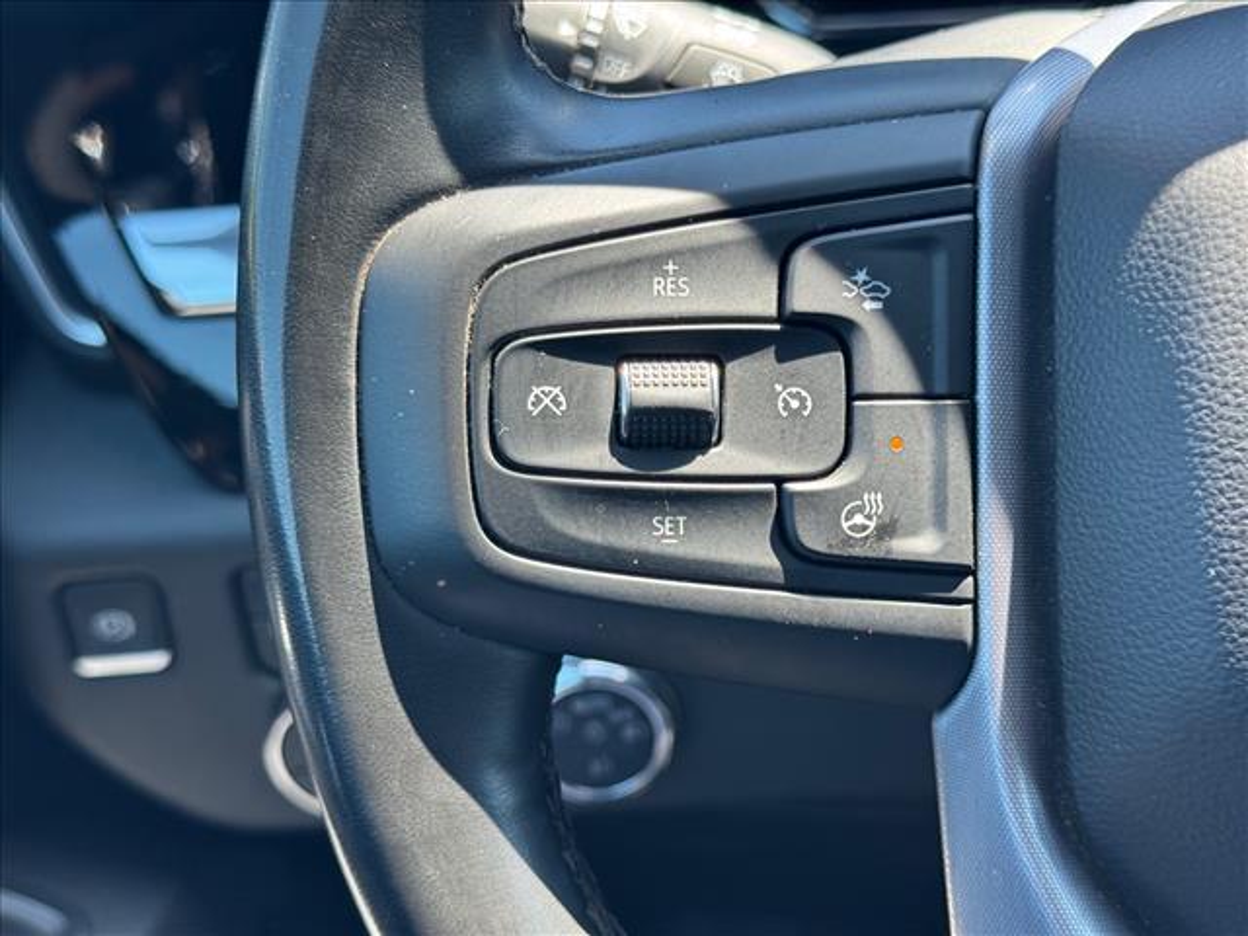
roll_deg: +8.0
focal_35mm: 48
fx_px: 1731
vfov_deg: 30.3
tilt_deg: -32.4
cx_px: 624
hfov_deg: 39.7
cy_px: 468
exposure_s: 1/121
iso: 64
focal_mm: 6.76
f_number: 1.78
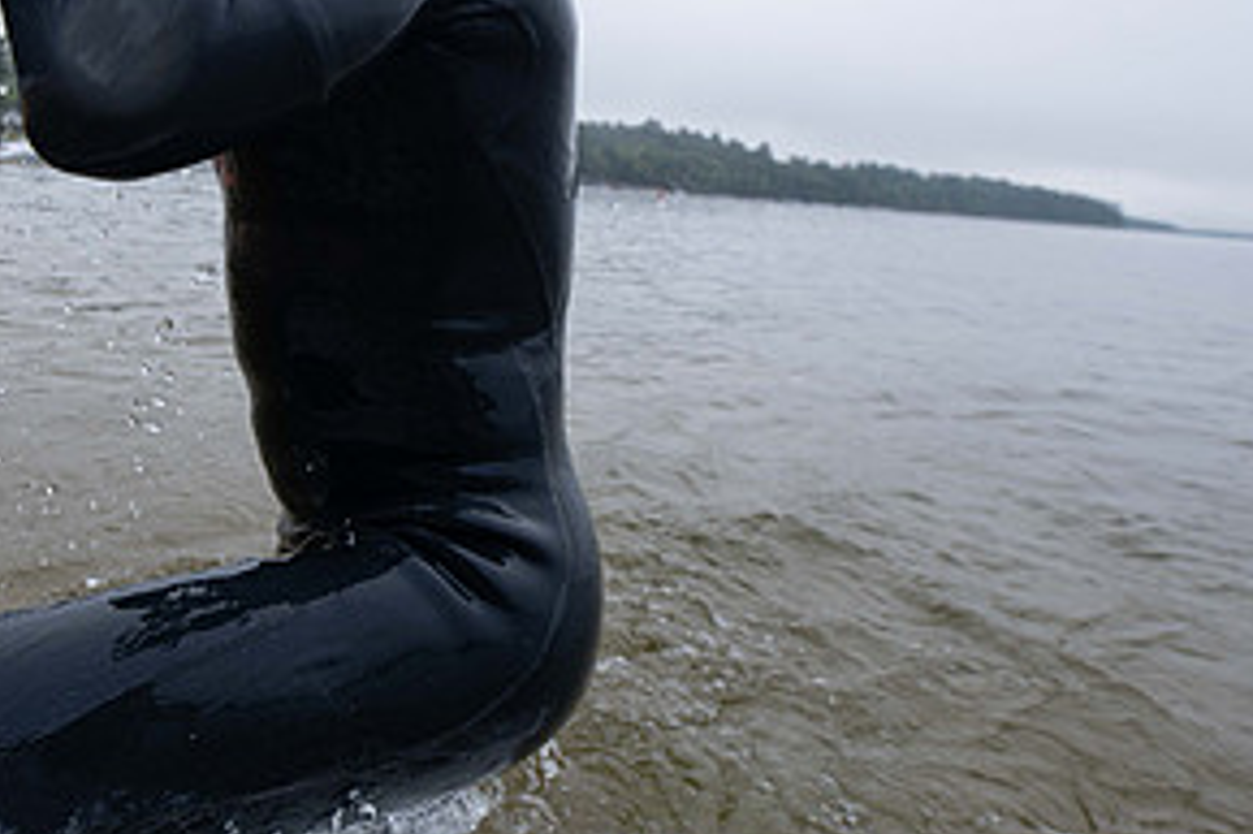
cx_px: 372
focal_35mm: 28
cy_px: 175
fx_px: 974
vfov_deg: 44.3
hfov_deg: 63.0
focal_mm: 14
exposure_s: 1/800
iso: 320
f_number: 4
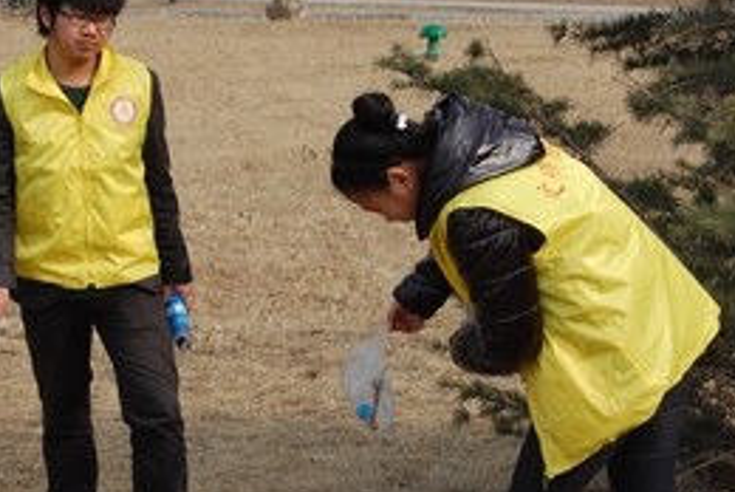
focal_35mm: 116
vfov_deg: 11.8
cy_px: 290
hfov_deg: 17.6
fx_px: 2371
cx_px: 226
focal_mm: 48
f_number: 10
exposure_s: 1/400
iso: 400
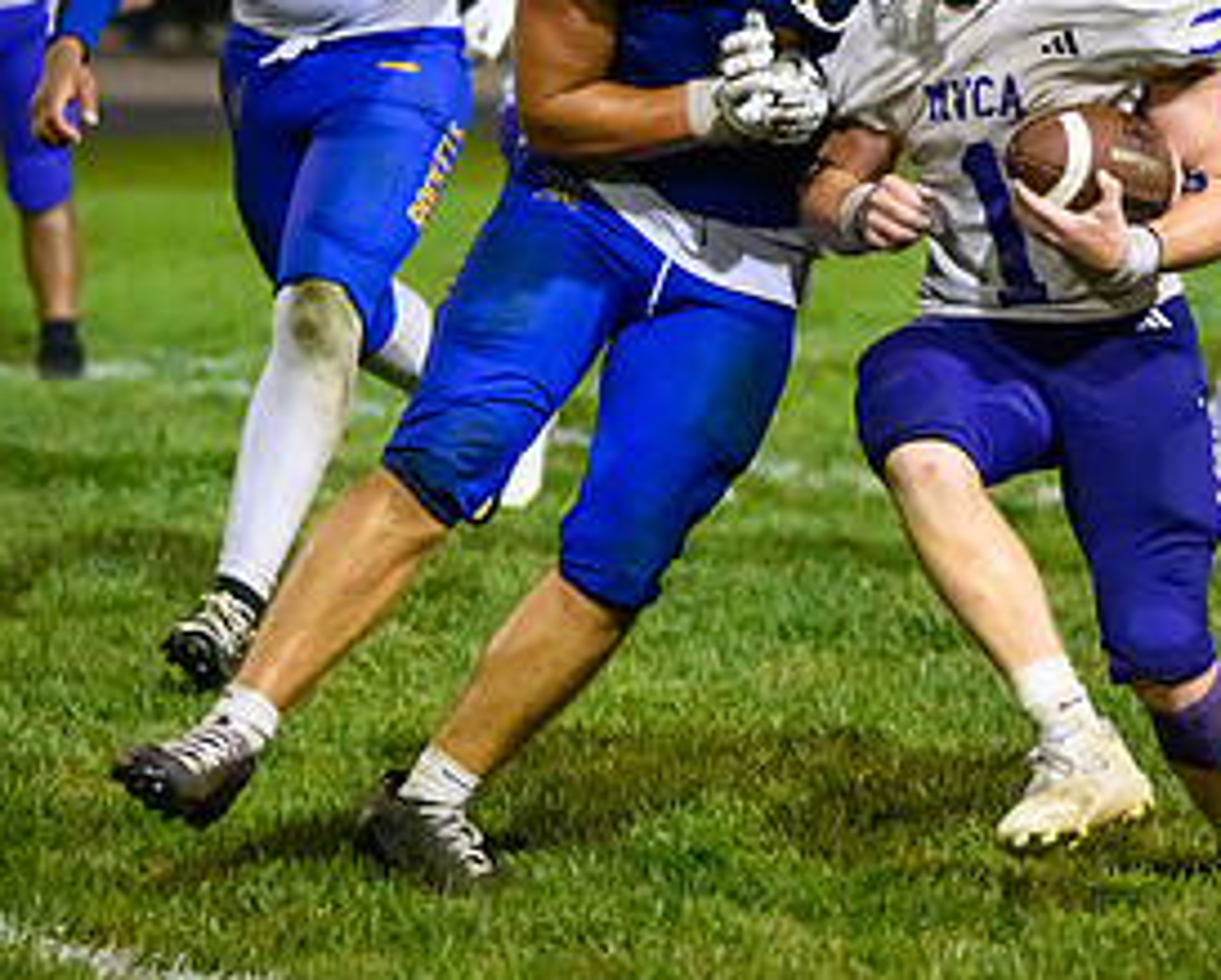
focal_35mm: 278
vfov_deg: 5.6
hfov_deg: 6.9
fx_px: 10057
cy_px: 349
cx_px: 693
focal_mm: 120
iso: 10000
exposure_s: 1/2000
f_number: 2.8
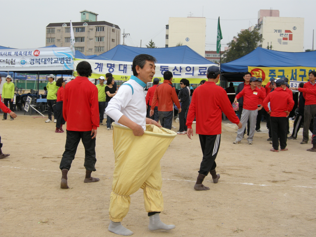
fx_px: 429
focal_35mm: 47
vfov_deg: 30.9
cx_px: 158
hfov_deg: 40.4
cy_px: 118
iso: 64
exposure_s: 1/222
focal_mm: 10.1
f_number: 4.9
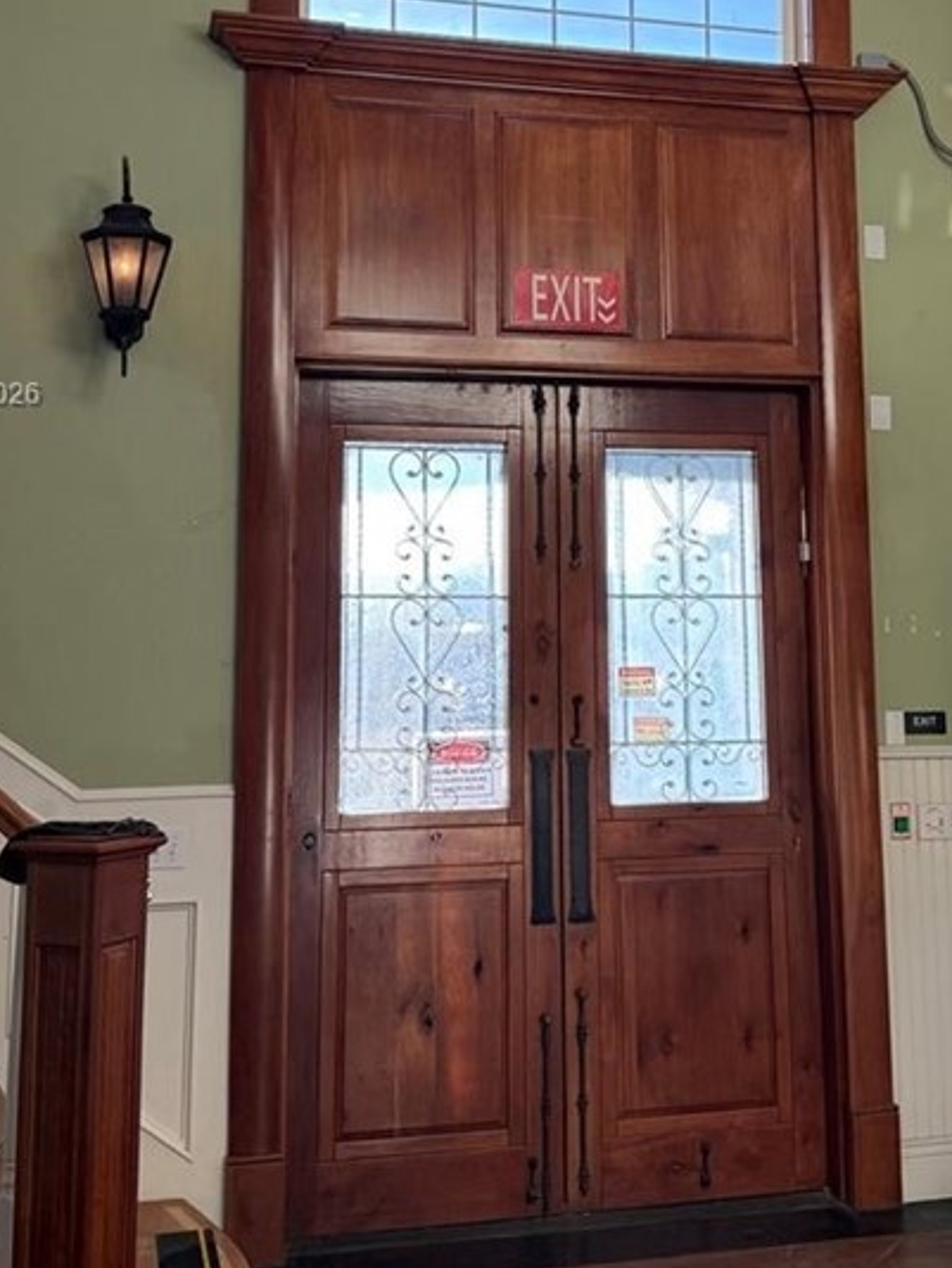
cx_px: 577
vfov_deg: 40.6
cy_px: 397
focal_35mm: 46
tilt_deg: +9.2
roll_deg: -0.2
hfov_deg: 31.4
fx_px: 1685
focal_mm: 6.76
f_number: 1.78
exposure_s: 1/299
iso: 100
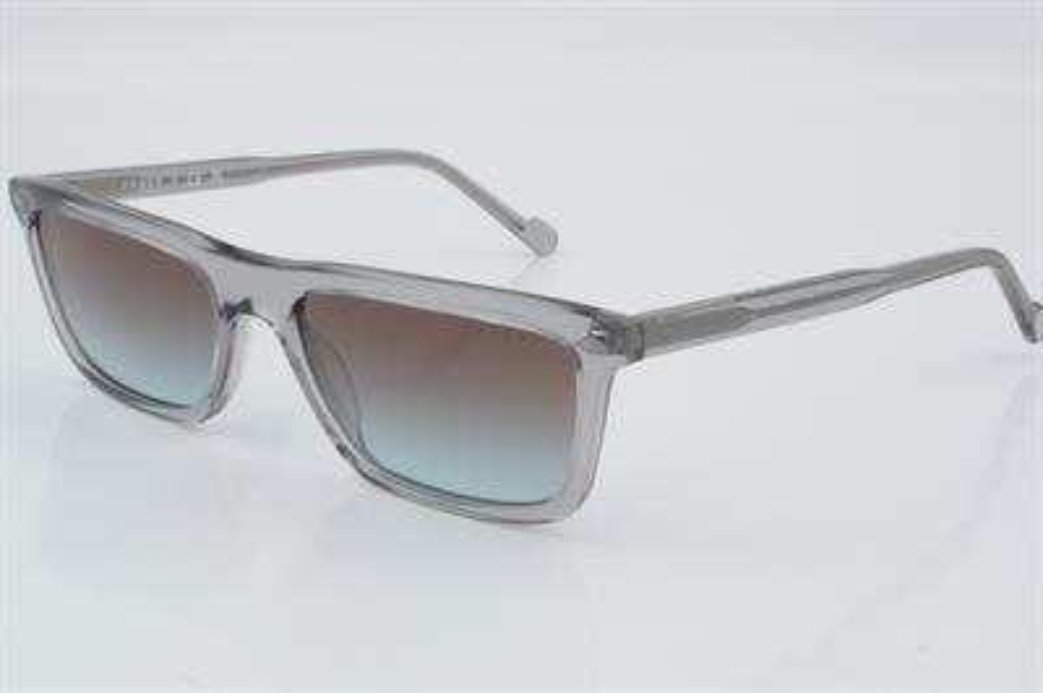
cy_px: 346
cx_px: 522
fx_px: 2171
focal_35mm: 75
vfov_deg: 18.2
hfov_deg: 27.0
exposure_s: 1/3
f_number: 32
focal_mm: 50
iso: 100
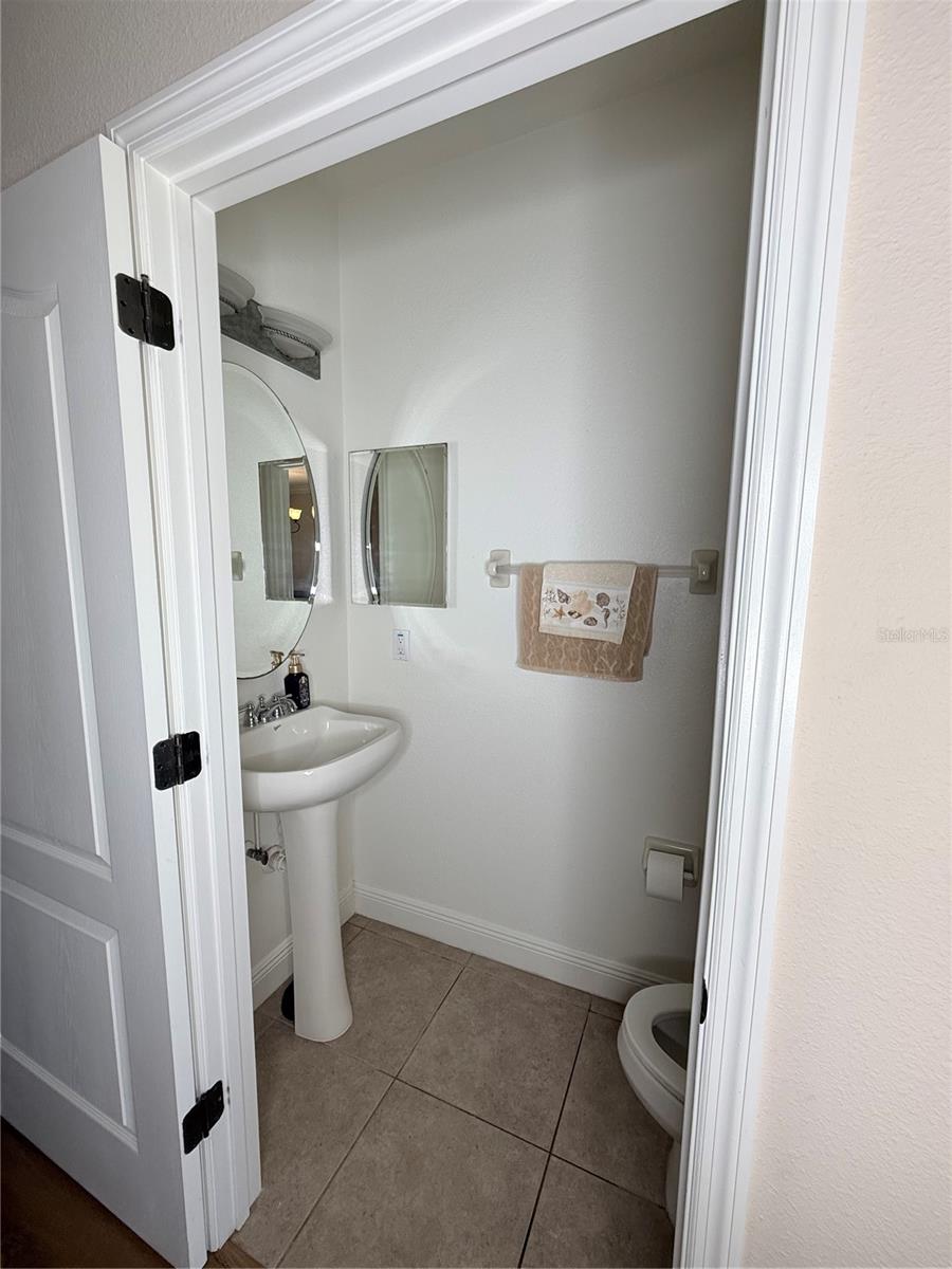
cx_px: 476
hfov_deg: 85.7
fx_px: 513
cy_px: 634
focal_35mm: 14
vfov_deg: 102.1
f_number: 2.2
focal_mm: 2.22
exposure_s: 1/120
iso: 125
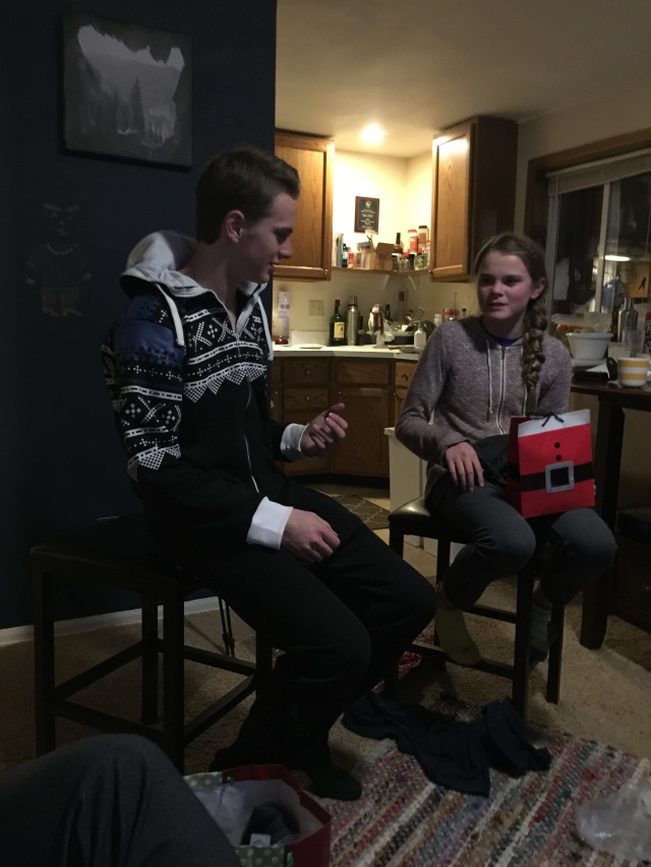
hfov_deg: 48.2
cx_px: 326
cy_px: 434
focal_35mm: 29
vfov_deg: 61.7
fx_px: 727
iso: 200
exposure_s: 1/4
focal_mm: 4.15
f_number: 2.2
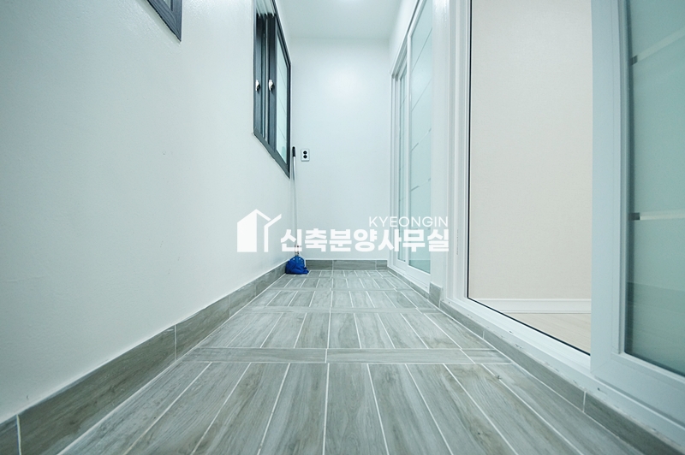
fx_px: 285
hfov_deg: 100.4
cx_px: 342
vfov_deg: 77.2
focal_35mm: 15
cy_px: 228
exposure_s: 1/30
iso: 800
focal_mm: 10
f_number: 5.6
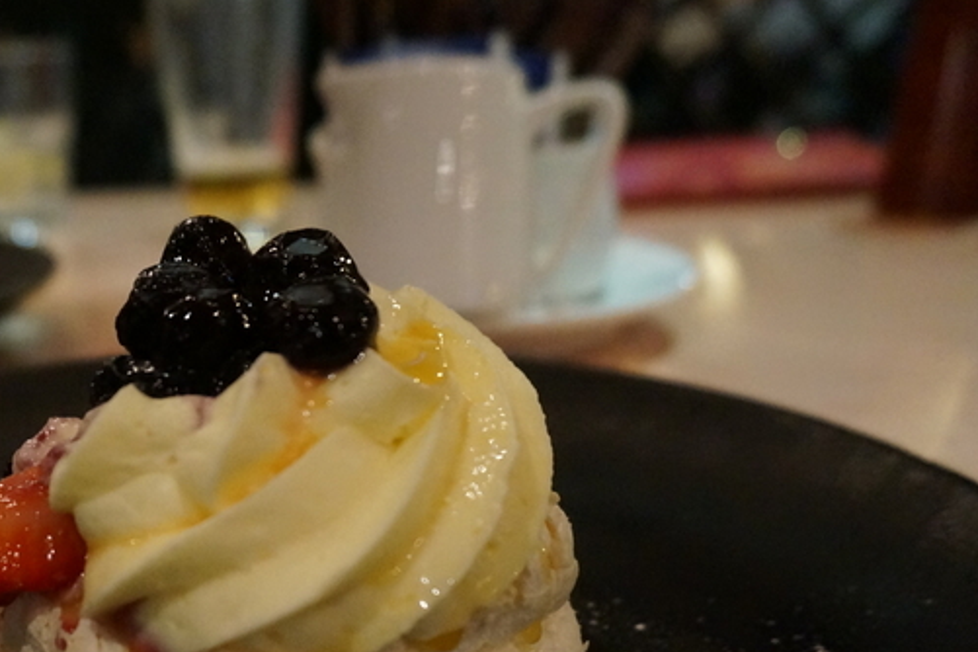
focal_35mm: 49
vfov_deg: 26.2
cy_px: 644
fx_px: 1331
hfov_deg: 38.7
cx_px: 189
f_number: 3.5
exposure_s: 1/20
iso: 3200
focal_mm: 16
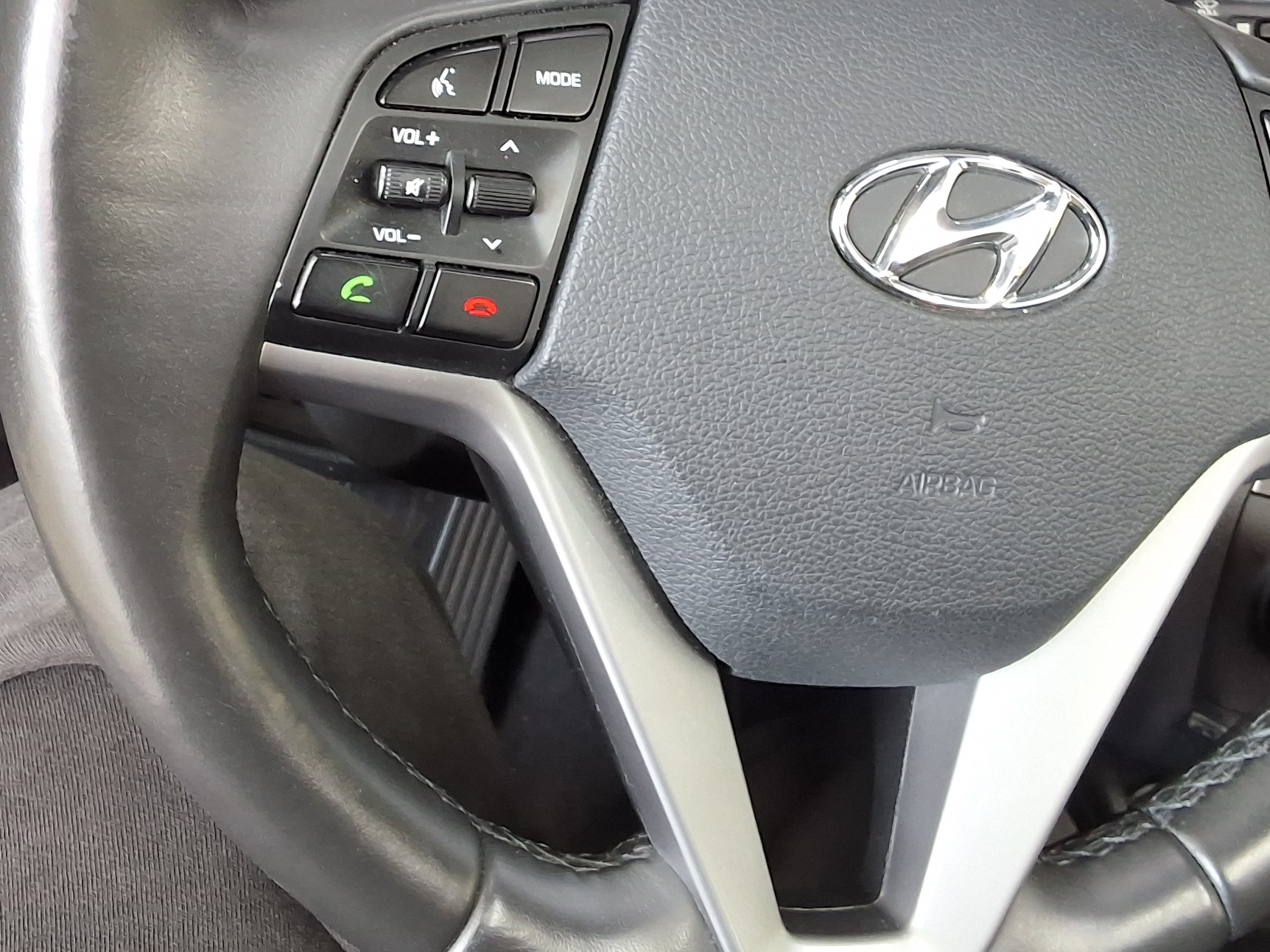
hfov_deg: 36.1
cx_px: 517
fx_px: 1944
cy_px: 130
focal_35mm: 53
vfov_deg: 26.8
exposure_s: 1/40
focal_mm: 2.91
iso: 100
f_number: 1.9
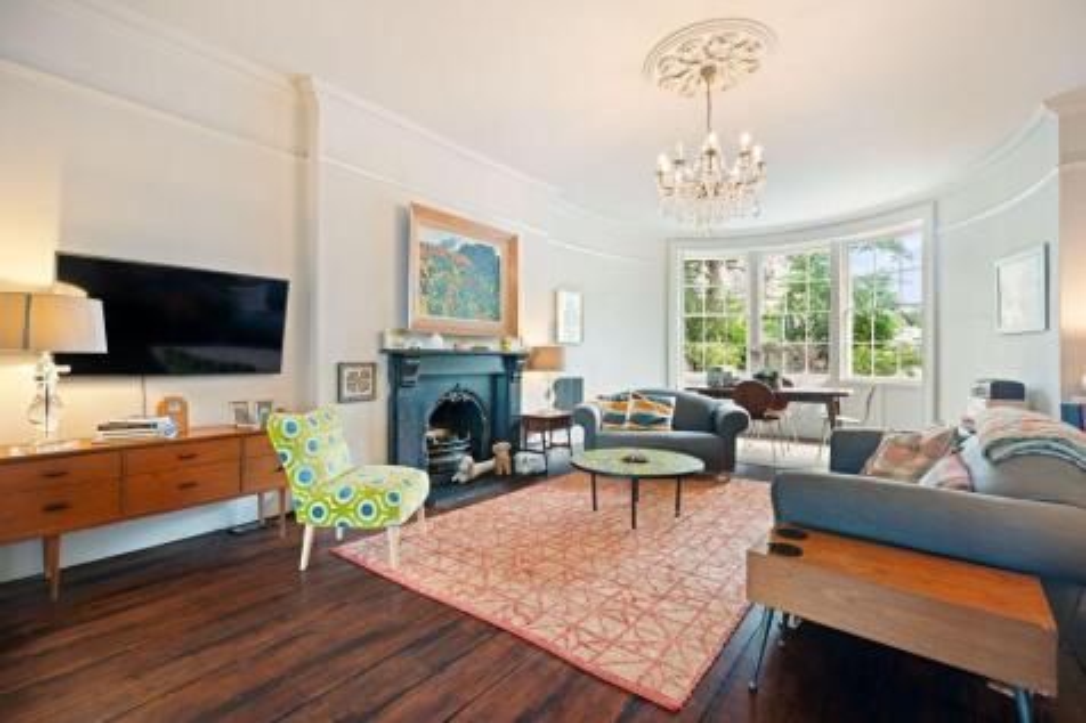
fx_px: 482
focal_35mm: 16
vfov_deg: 73.7
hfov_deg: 96.8
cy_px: 362
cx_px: 543
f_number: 6.3
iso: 320
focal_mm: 16
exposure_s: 2.5
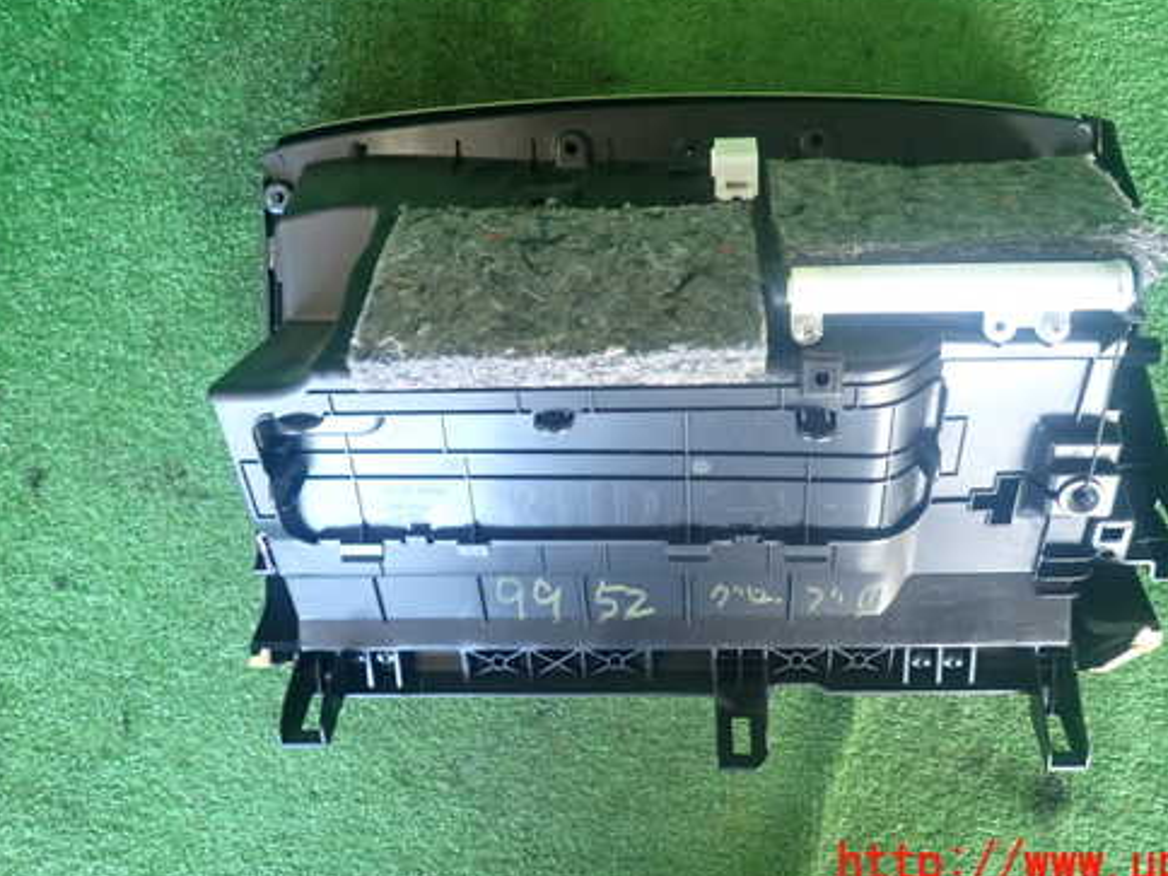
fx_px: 1046
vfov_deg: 45.2
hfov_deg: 58.2
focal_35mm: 31
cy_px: 352
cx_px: 659
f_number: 2
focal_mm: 4.5
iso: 250
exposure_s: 1/30
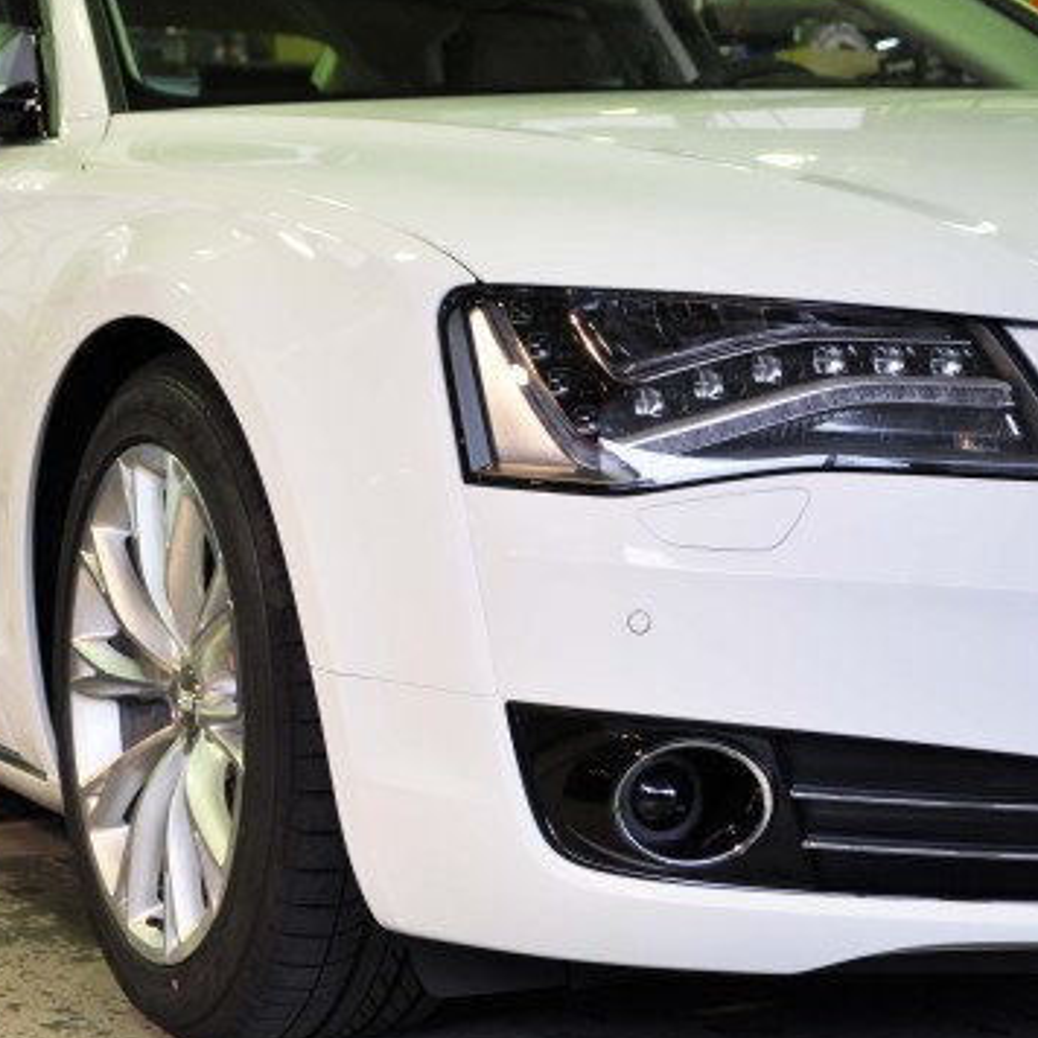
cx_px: 344
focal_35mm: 88
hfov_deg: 19.7
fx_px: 2985
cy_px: 550
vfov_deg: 19.7
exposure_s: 1/30
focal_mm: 42
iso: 220
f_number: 5.6
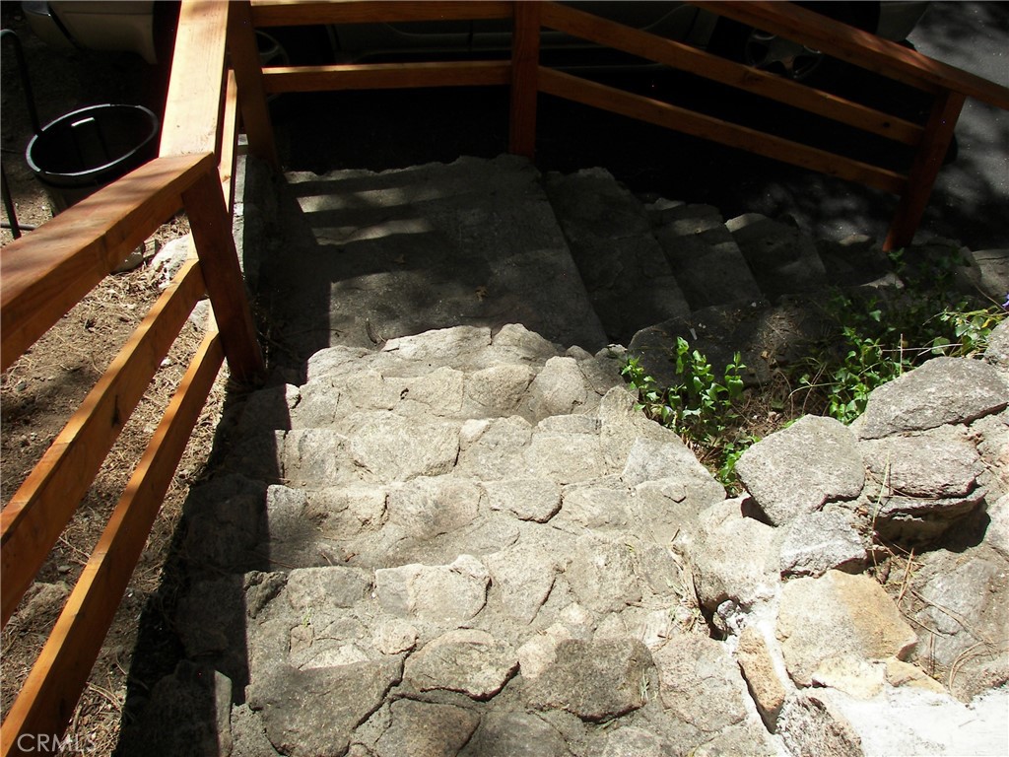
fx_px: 1049
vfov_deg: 39.7
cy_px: 378
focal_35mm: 36
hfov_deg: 51.4
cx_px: 504
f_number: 2.8
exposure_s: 1/640
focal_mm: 6
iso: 50
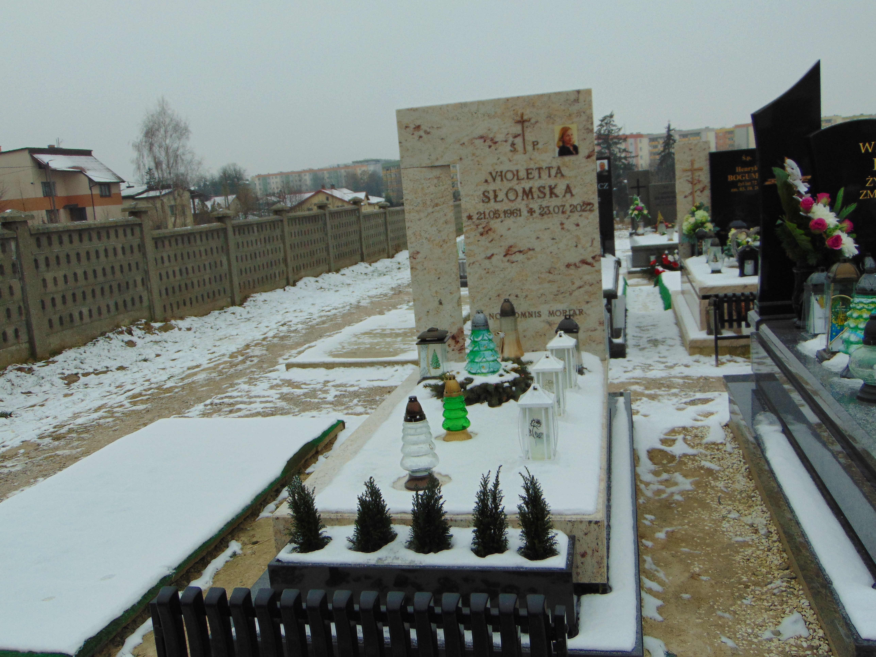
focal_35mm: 33
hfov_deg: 55.4
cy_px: 328
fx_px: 835
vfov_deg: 42.9
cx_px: 438
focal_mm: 5.8
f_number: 3.2
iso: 80
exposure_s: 1/250
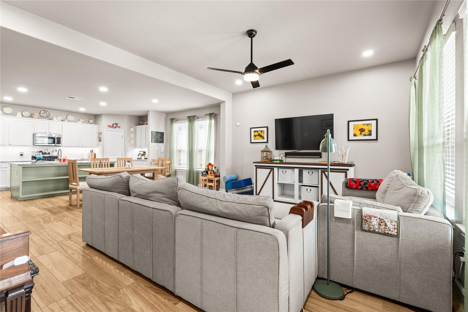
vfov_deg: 73.7
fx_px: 208
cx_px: 234
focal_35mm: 16
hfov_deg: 96.7
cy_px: 156
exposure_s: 2.5
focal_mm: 16
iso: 200
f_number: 9
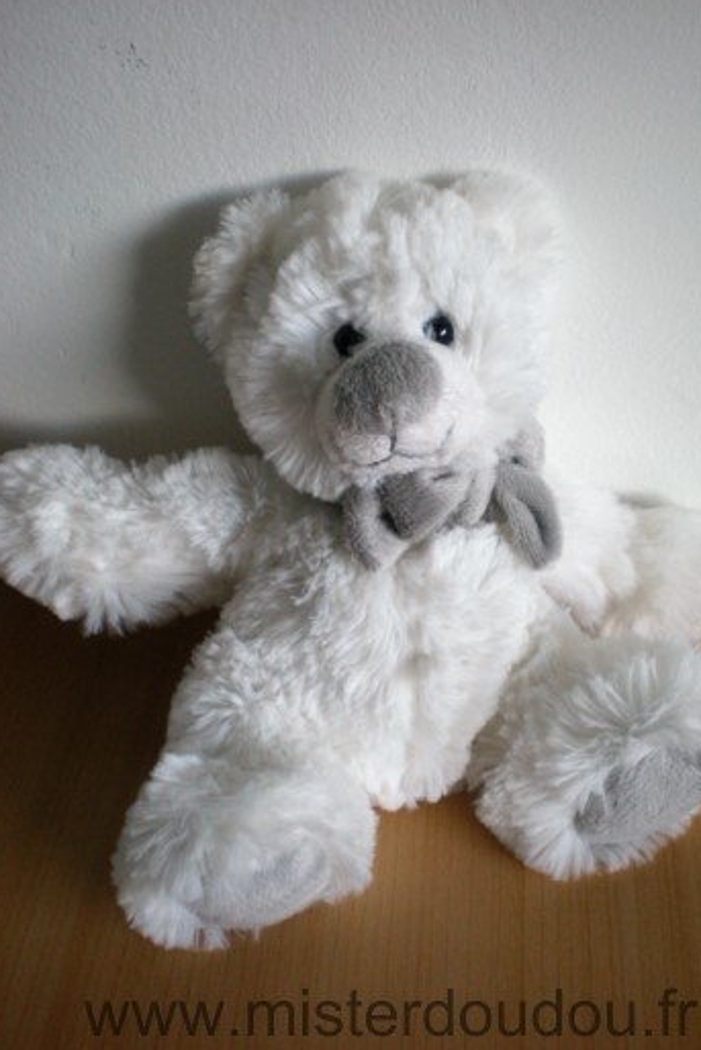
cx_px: 388
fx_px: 1167
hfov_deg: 33.4
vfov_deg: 48.4
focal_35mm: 40
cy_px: 523
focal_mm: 6.3
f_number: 3.1
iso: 192
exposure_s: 1/61.6
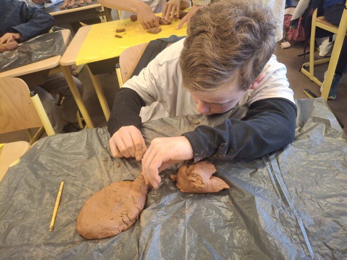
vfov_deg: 54.9
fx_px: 251
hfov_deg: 69.4
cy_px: 130
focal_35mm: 25
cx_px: 174
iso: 160
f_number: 1.8
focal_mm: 4.69
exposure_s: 1/50
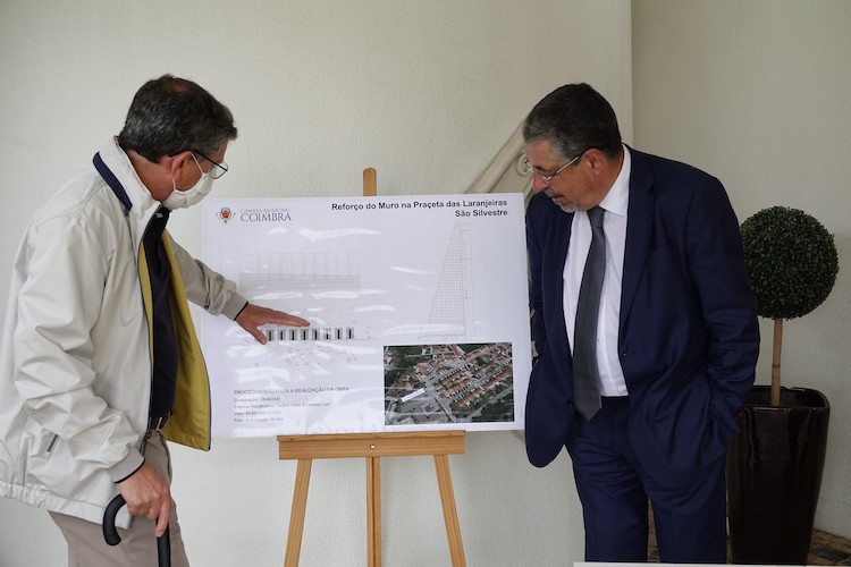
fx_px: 1087
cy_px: 284
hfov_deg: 42.7
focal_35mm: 46
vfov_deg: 29.2
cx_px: 426
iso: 100
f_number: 3.2
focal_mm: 16.92
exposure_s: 1/50
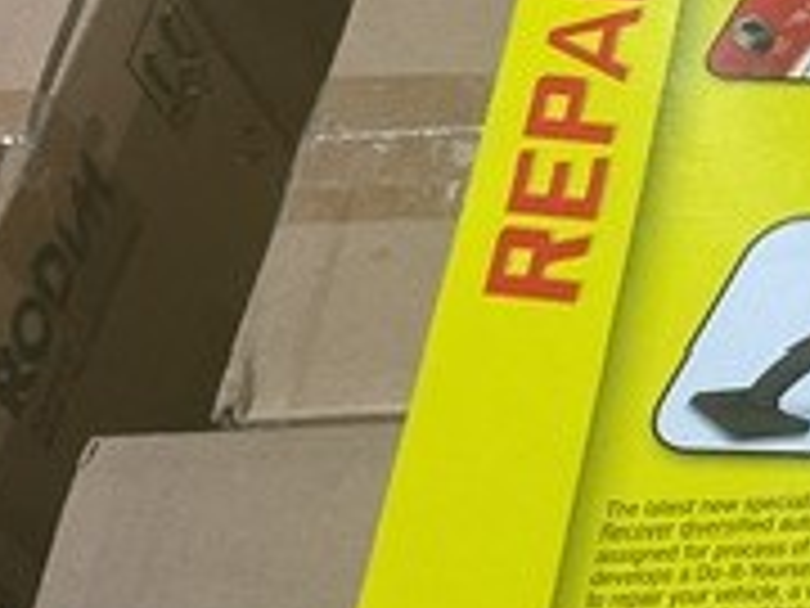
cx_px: 1382
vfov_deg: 14.3
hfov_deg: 16.5
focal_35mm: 103
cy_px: 171
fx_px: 2410
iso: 64
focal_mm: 3
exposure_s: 1/50
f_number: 1.8
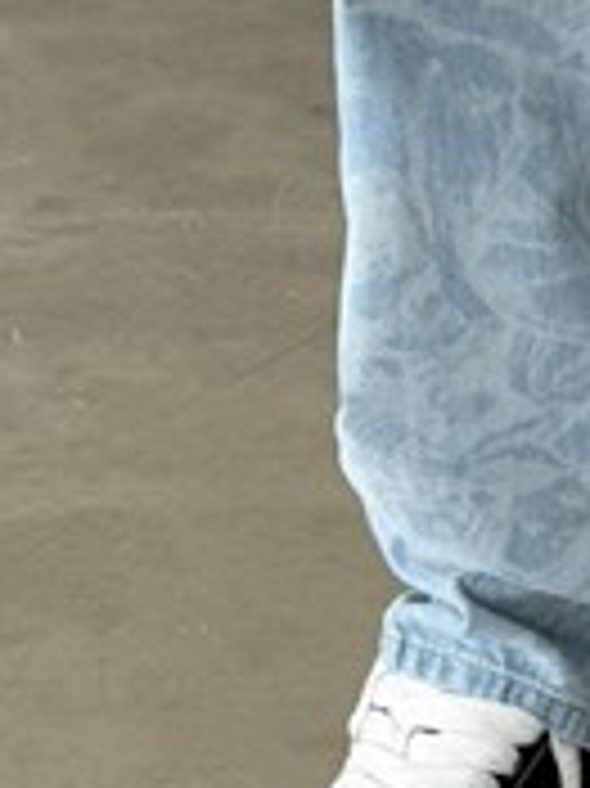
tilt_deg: -5.6
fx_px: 2503
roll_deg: -0.6
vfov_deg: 16.4
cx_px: 694
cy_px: -369
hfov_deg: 13.1
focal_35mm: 110
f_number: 1.78
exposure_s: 1/154
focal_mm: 6.76
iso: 64
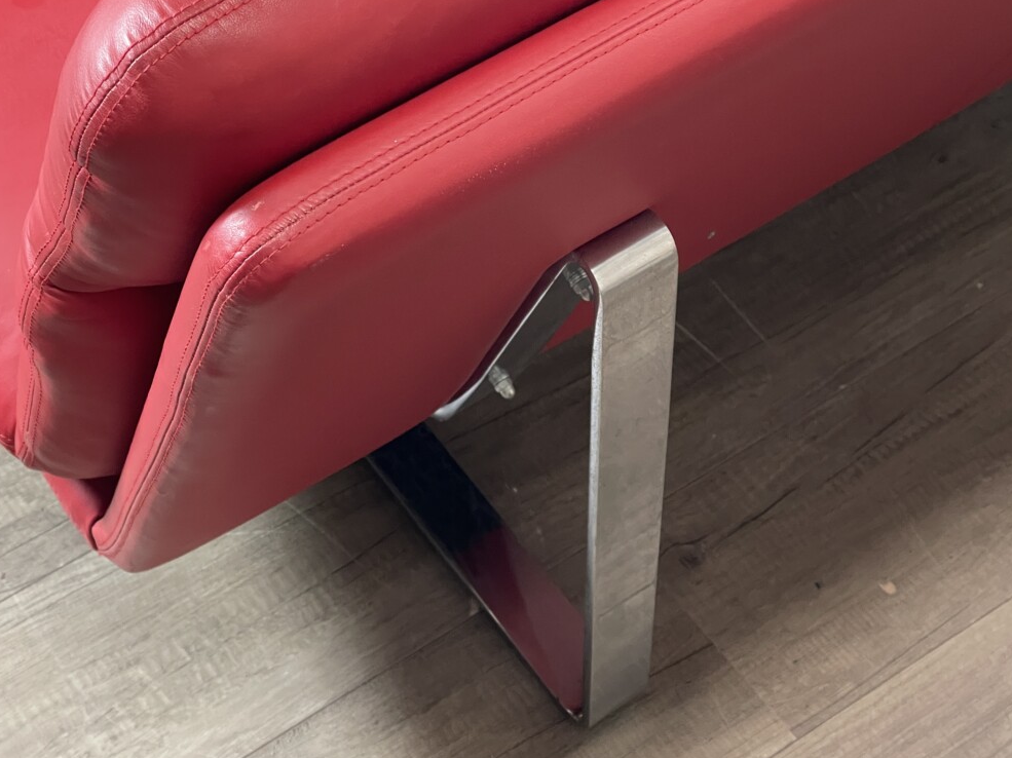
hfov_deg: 25.0
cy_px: 328
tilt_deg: -53.7
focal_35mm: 78
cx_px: 456
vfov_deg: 18.9
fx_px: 2279
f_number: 2.2
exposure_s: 1/50
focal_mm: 7.5
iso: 250
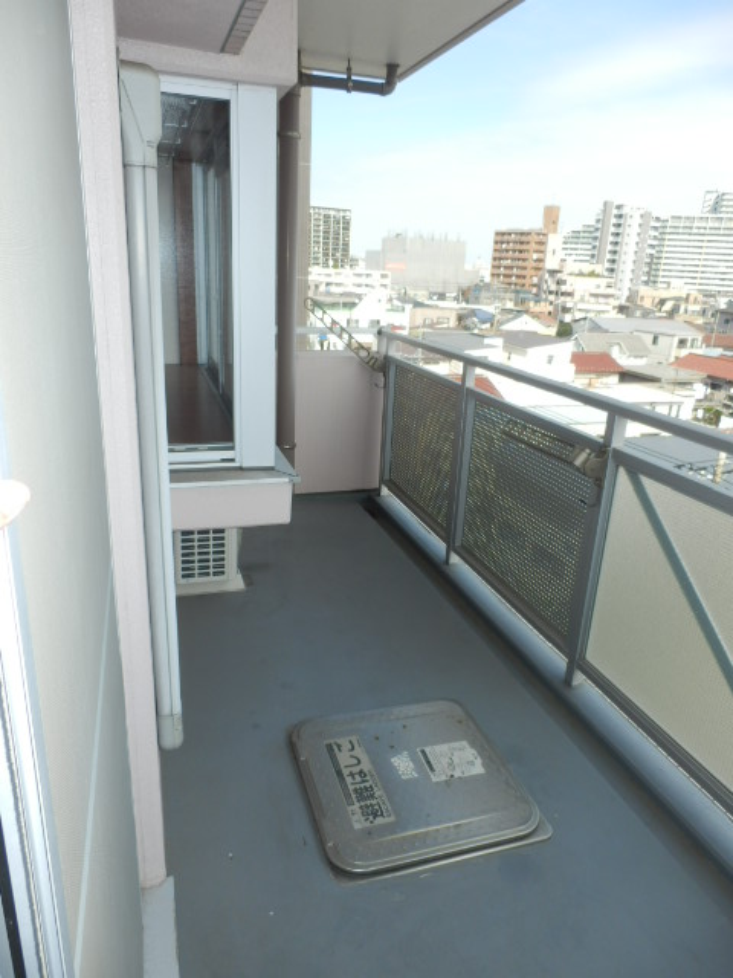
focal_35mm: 24
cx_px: 366
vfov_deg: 71.6
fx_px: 678
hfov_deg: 56.8
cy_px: 489
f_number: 3
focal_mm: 4.2
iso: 80
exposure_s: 1/500
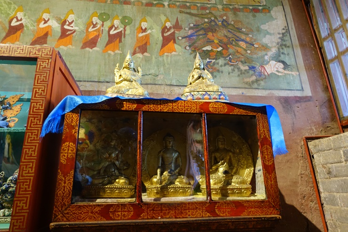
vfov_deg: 53.1
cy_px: 116
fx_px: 232
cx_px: 174
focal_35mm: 24
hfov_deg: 73.8
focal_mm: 8.8
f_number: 1.8
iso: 640
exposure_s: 1/30
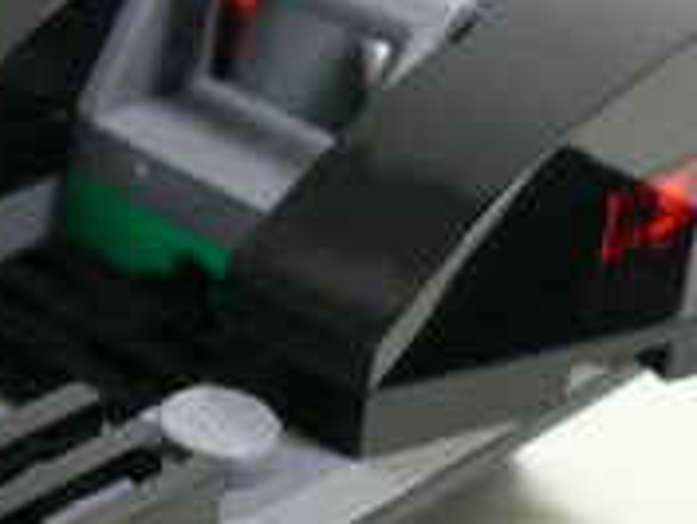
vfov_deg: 11.3
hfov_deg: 14.4
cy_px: 469
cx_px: -248
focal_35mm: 130
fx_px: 2619
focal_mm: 6
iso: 200
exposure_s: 1/13
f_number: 2.8
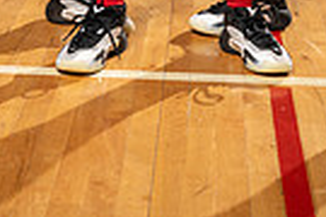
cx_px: 162
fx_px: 1204
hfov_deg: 15.4
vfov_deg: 9.1
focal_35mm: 133
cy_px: -323
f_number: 5.6
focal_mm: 40
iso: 125
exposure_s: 1/250
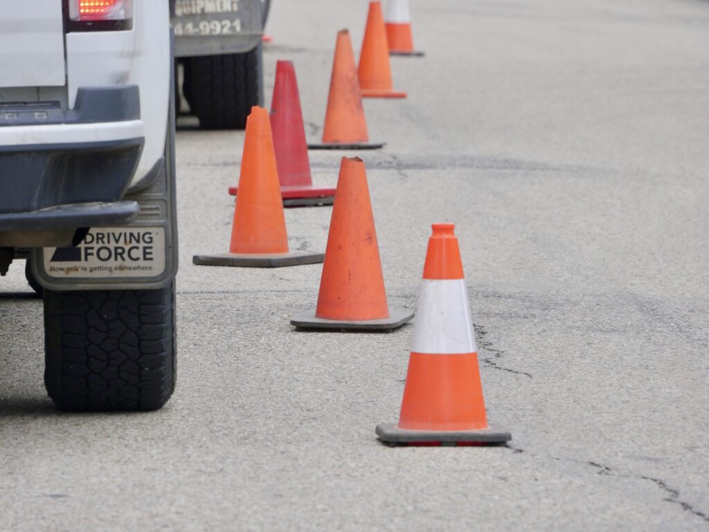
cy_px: 266
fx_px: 7336
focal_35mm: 358
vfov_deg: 4.2
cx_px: 354
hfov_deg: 5.5
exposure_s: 1/400
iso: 500
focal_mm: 179
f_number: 7.1
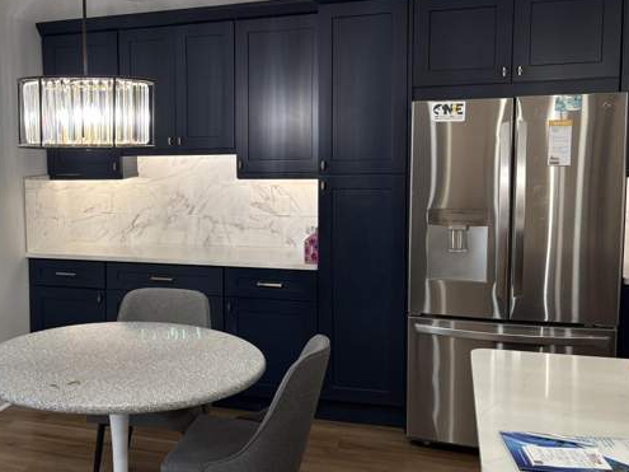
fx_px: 763
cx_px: 127
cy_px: 223
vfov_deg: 34.3
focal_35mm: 42
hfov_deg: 42.8
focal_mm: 5.96
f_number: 1.6
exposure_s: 1/60
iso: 64
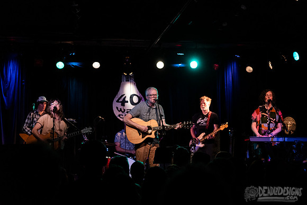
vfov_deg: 22.5
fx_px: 516
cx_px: 162
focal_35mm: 60
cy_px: 100
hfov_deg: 33.1
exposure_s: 1/125
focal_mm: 56
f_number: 3.2
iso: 2000
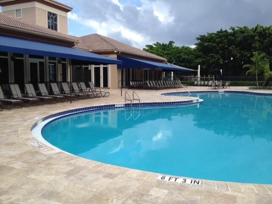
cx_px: 136
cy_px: 102
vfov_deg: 40.7
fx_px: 275
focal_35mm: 35
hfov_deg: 52.6
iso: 50
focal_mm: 4.28
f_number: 2.4
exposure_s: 1/1022
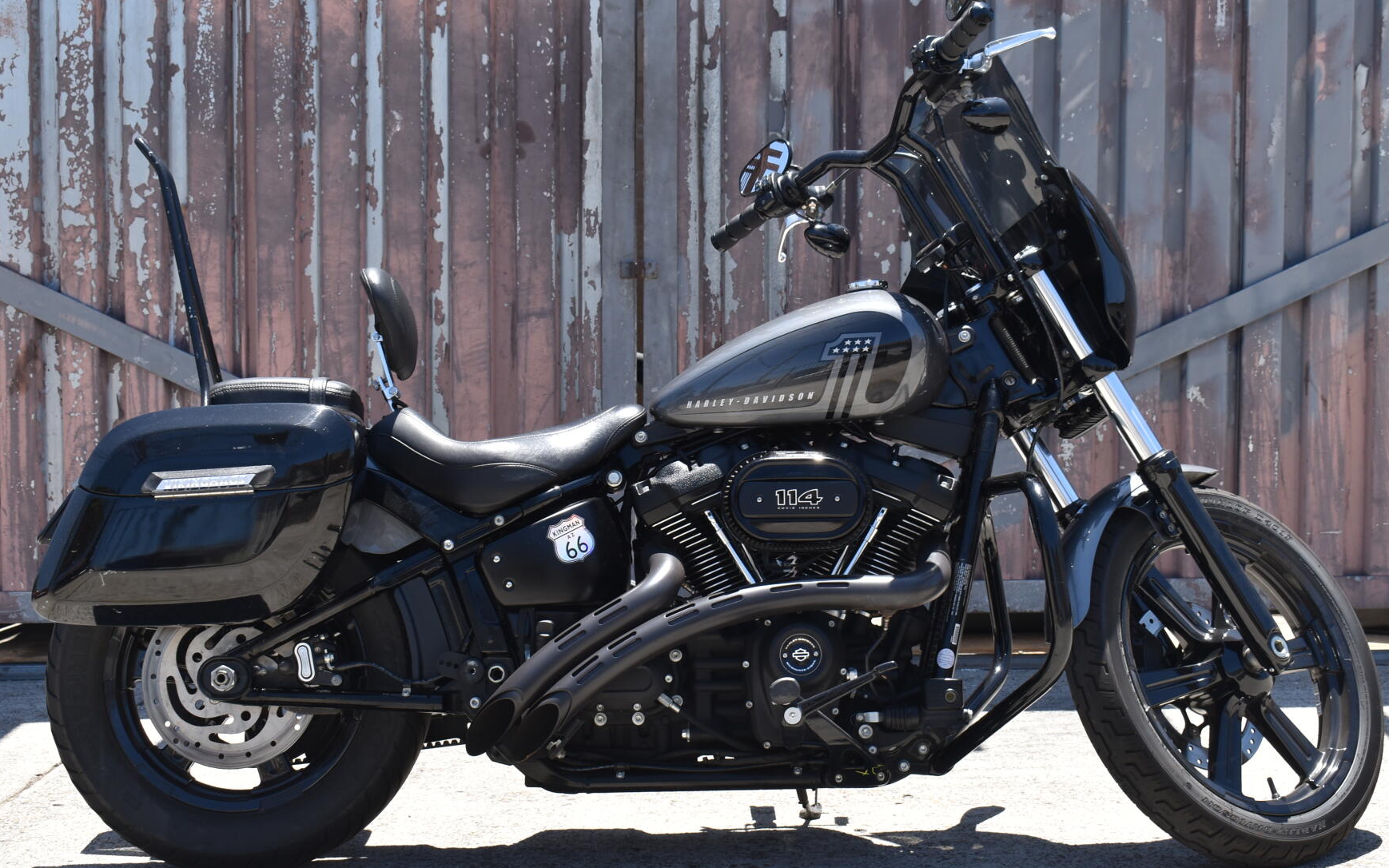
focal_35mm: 62
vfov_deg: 21.1
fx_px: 2331
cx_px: 694
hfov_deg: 33.2
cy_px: 445
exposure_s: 1/250
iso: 160
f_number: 8
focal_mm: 35
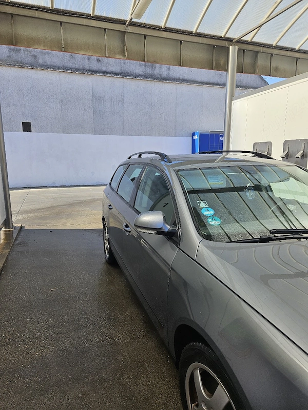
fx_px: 273
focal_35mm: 23
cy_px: 205
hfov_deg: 58.9
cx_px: 154
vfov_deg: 73.9
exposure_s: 1/833
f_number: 1.8
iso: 25
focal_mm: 5.4
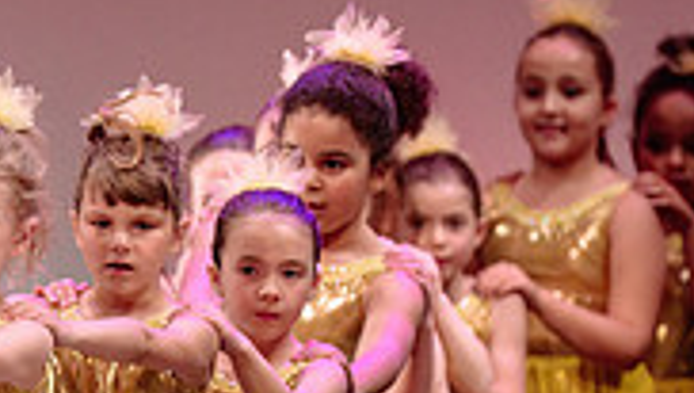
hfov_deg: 3.7
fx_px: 10707
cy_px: 375
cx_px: 16
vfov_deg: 2.1
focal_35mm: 581
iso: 1600
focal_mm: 145
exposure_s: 1/320
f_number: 2.8
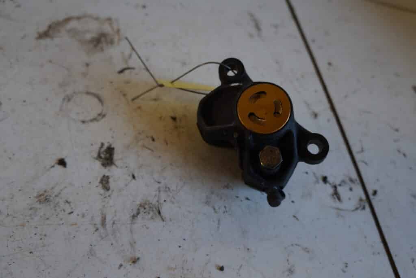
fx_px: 312
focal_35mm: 27
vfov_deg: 47.9
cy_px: 139
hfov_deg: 67.4
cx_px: 208
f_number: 3.5
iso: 125
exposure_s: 1/60
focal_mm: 18
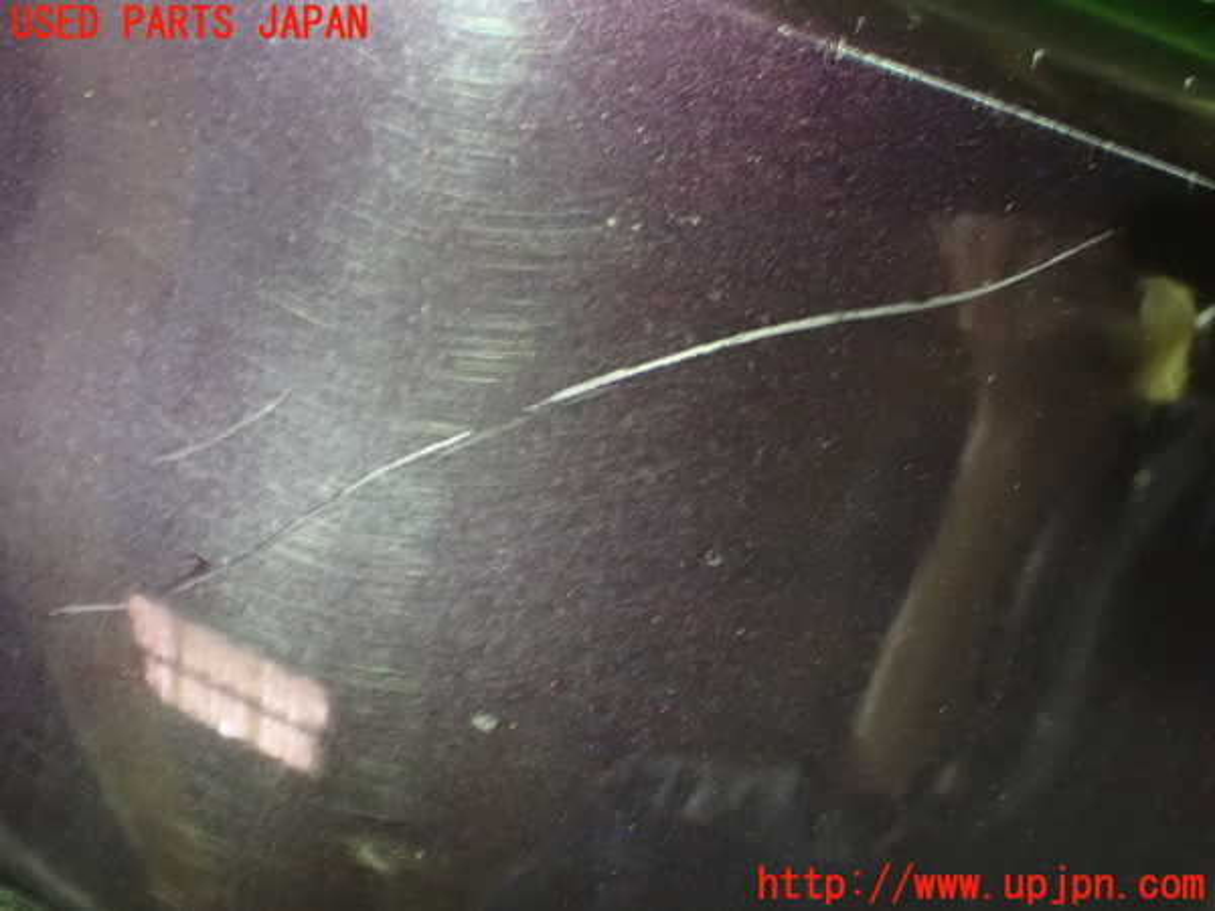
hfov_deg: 45.8
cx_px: 608
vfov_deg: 35.1
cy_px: 456
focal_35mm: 41
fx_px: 1439
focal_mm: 7.31
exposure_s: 1/13
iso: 1600
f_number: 2.8
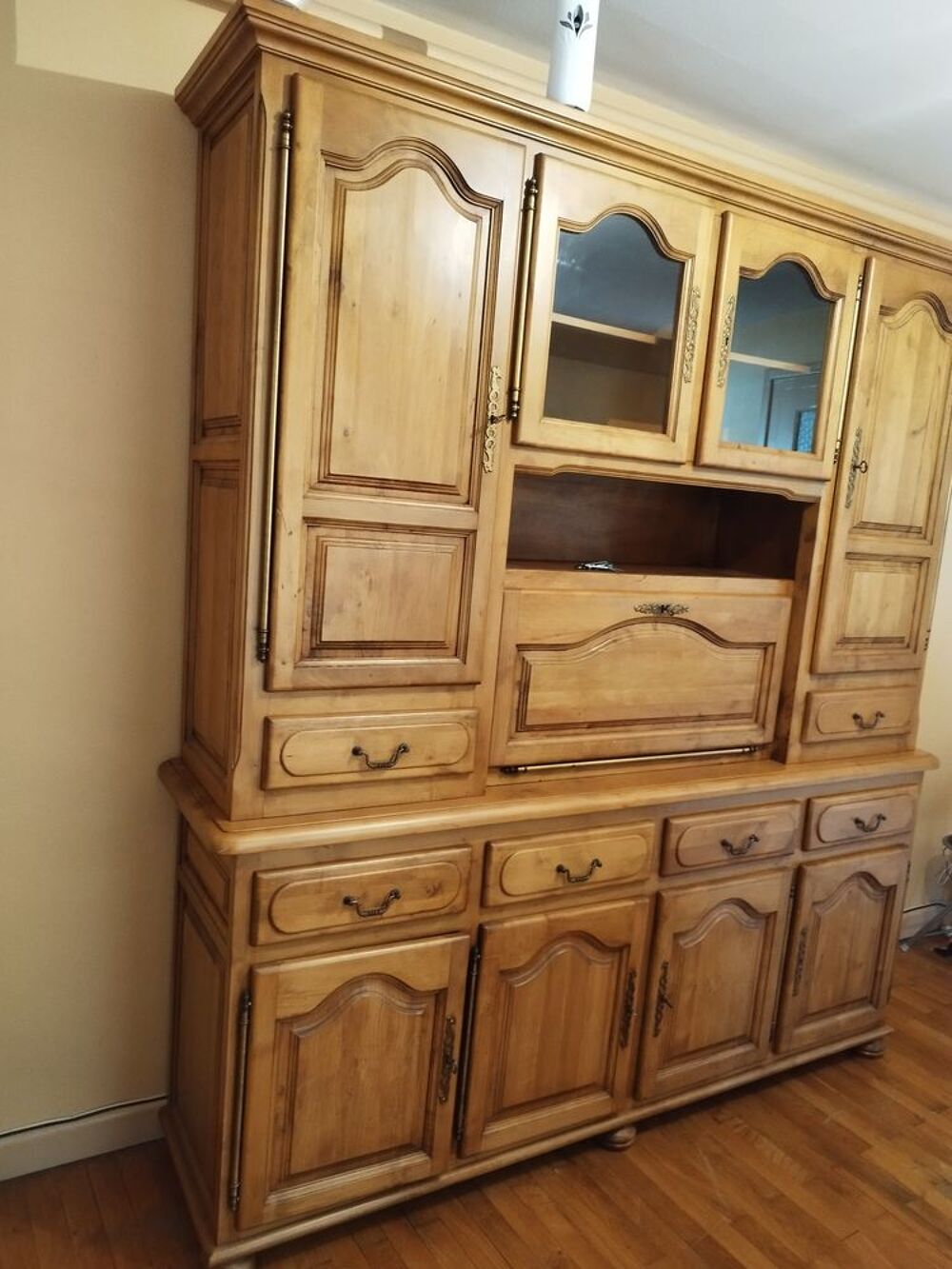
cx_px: 476
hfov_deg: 56.8
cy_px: 634
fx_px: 880
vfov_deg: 71.6
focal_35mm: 24
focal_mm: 5.89
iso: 1300
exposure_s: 1/25
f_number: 1.89
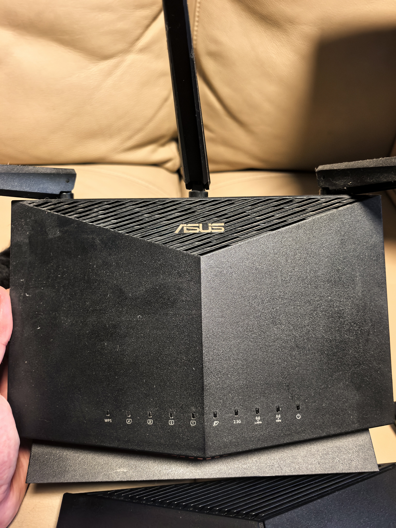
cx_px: 198
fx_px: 412
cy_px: 264
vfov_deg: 65.3
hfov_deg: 51.4
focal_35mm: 27
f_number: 2
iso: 3200
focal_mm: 6.98
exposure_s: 1/226
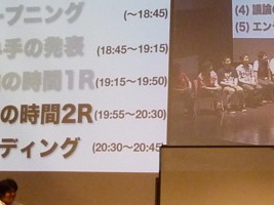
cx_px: 194
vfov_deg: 14.6
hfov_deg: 19.4
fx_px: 799
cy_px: 122
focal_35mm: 101
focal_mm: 4.1
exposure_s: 1/30
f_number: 3.3
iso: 400
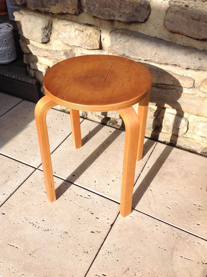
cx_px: 104
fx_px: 280
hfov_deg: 40.6
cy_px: 138
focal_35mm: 35
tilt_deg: -41.1
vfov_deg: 52.7
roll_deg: +2.4
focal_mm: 4.28
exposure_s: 1/1259
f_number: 2.4
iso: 50
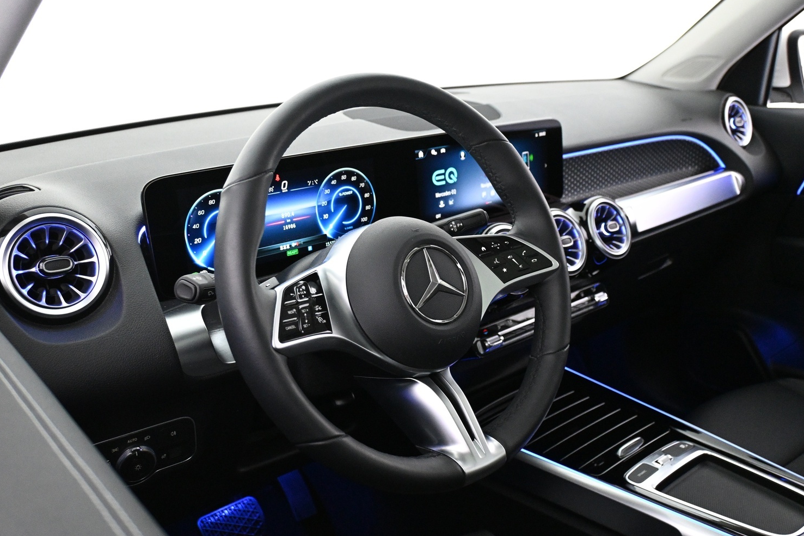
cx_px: 378
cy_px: 278
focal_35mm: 35
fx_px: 772
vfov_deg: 38.3
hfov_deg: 55.0
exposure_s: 1/50
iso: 4000
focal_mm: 21
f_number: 4
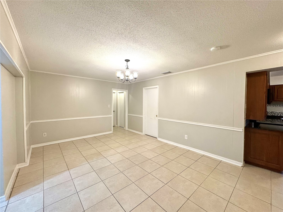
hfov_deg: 102.1
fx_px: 114
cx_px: 142
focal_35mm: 14
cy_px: 106
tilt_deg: -2.1
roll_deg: -0.6
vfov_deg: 85.7
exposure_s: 1/120
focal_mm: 2.22
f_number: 2.2
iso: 250
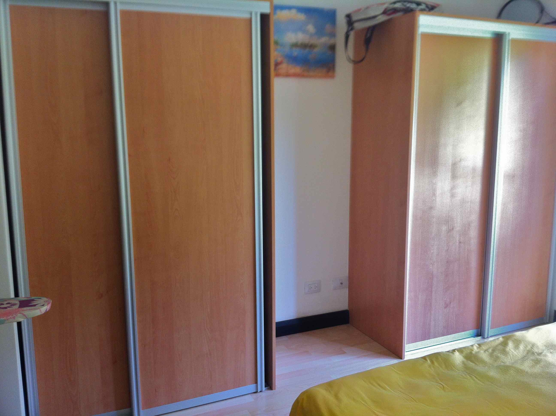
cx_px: 278
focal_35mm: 35
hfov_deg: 52.7
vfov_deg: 40.6
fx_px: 561
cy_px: 208
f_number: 2.8
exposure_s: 1/17
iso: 80
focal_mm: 3.85
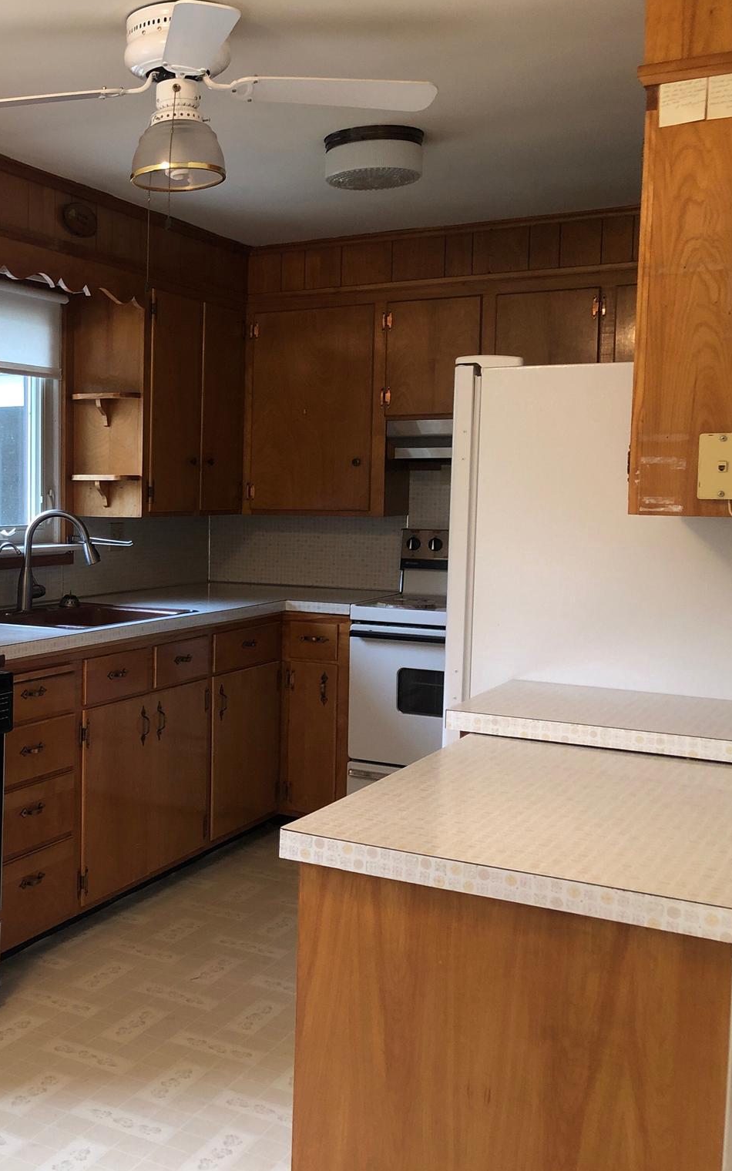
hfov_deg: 30.1
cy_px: 584
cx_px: 21
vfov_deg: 49.3
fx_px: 1277
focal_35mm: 40
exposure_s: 1/17
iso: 40
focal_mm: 3.99
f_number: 1.8
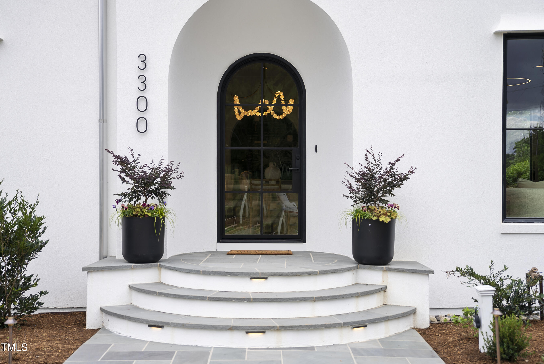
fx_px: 726
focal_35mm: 48
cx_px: 272
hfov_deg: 41.1
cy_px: 182
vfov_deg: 28.1
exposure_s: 1/800
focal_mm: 48
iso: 80
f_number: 2.8
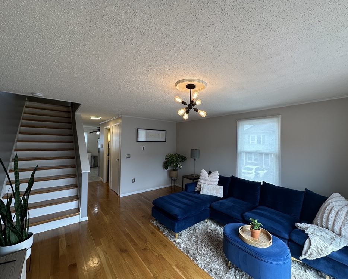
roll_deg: -0.2
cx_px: 185
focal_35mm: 15
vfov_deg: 84.0
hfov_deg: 96.7
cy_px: 141
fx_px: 154
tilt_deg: +0.9
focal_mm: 2.22
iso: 64
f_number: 2.2
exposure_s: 1/120
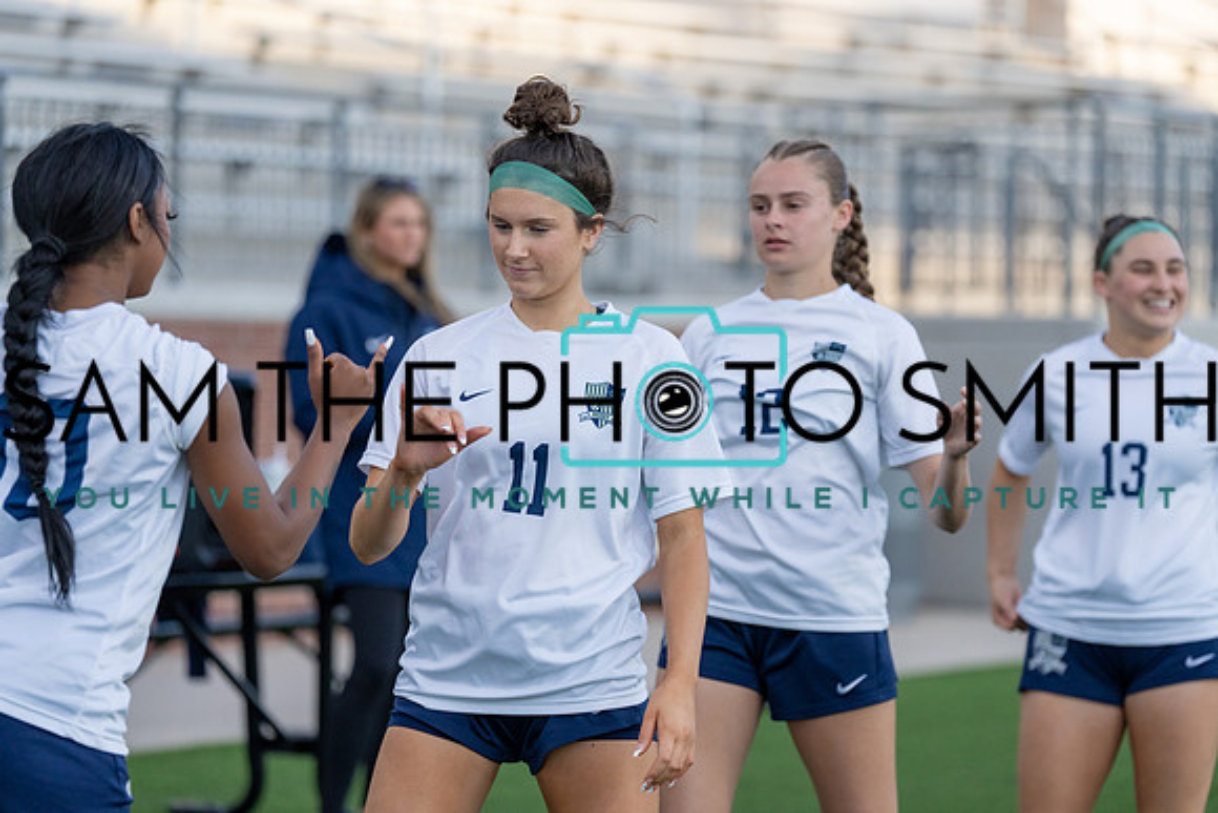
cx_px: 609
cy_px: 406
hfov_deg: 15.4
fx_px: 4501
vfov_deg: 10.3
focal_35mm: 133
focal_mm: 133
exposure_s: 1/6400
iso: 1600
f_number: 2.8
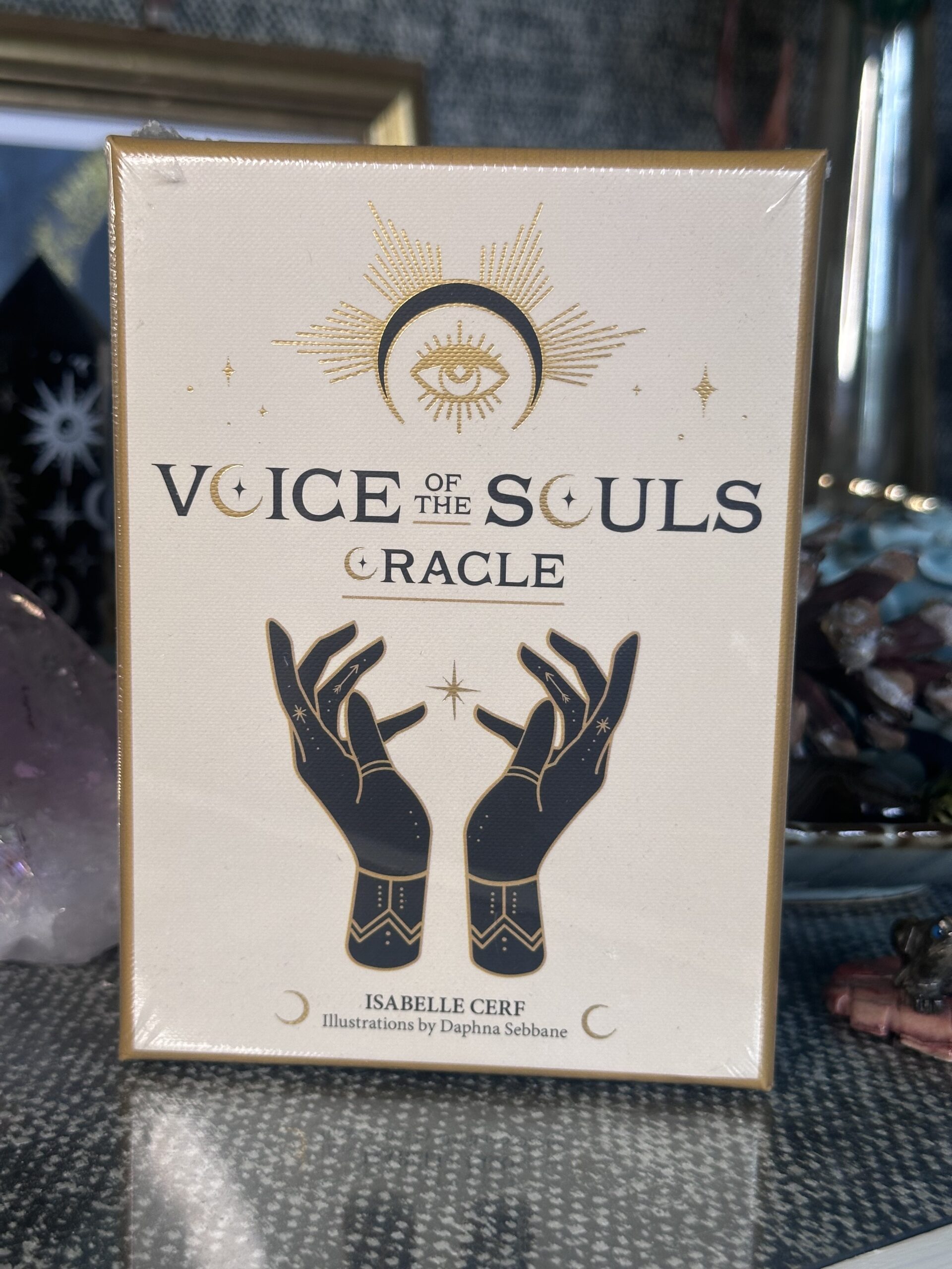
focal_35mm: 48
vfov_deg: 39.7
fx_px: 1760
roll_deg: -1.3
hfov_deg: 30.3
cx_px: 476
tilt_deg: -10.8
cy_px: 634
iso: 80
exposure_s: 1/121
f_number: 1.78
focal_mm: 6.86
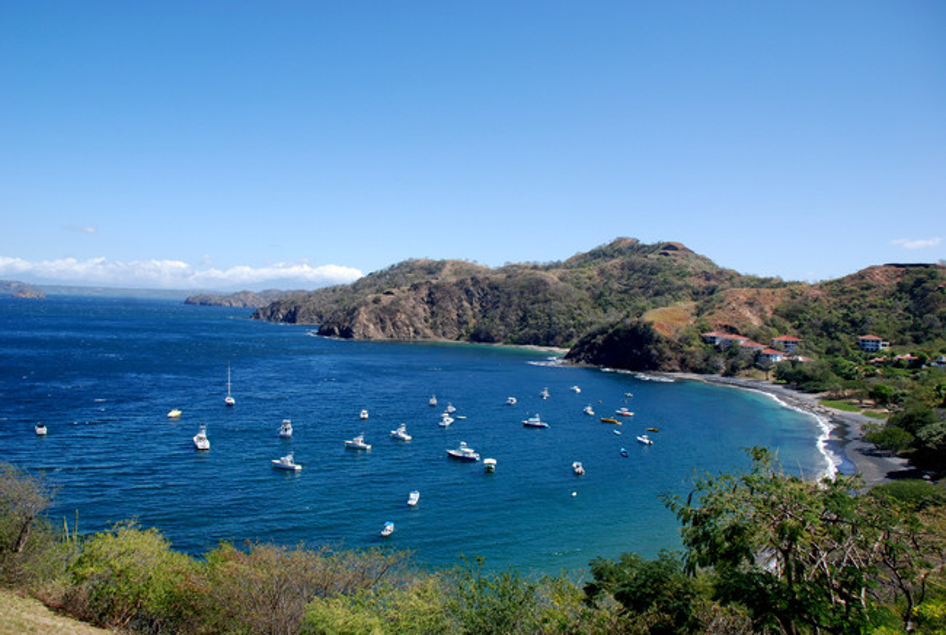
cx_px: 473
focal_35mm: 27
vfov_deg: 48.1
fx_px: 711
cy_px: 318
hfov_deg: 67.3
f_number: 7.1
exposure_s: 1/200
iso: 100
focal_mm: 18
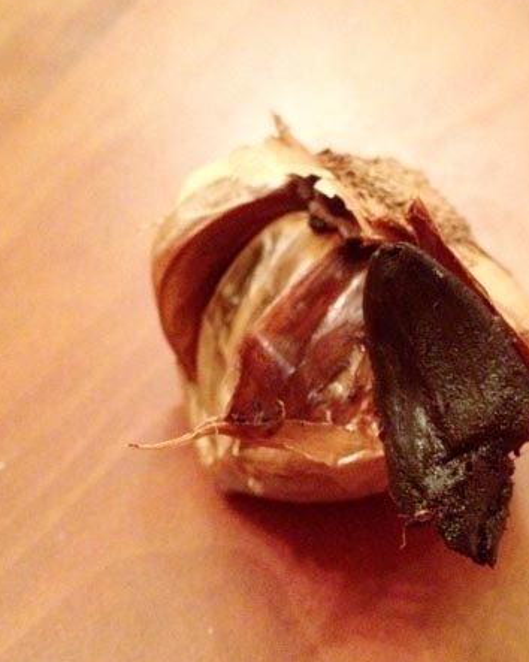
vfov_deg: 34.7
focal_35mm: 54
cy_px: 352
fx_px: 1058
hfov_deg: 27.9
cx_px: 345
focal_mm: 4.28
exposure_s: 1/15
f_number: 2.4
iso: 800
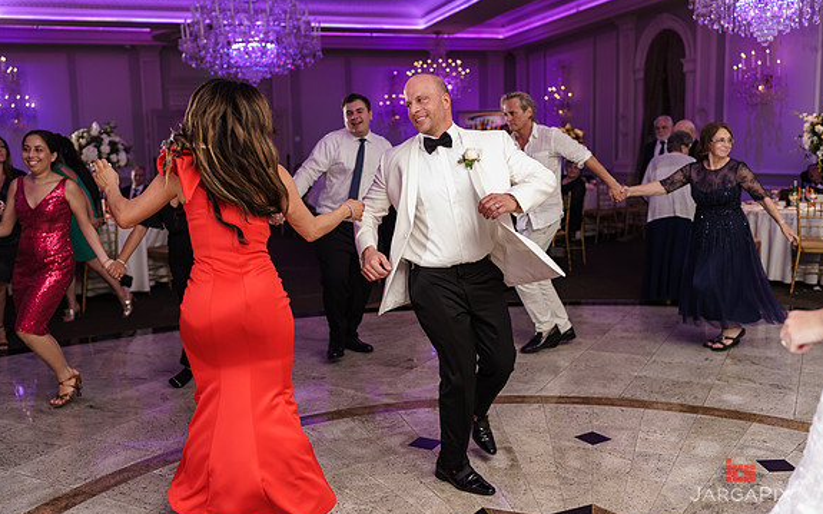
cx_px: 412
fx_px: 807
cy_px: 256
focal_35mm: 36
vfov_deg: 35.3
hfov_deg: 54.0
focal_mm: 35
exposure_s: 1/200
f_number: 2
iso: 1600
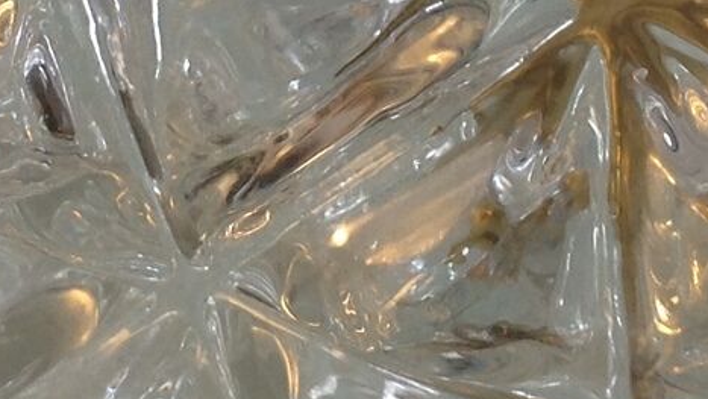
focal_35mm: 163
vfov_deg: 7.3
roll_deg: -20.2
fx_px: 3061
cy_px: -300
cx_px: 312
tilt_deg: -35.3
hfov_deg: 13.2
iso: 50
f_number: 2.4
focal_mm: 4.28
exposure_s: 1/20
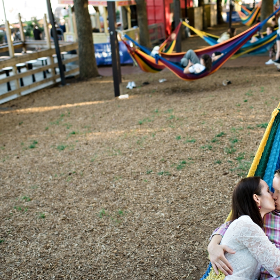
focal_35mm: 45
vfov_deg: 37.6
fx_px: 412
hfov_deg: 36.7
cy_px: 140
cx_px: 209
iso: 400
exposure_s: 1/500
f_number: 2.8
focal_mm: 35
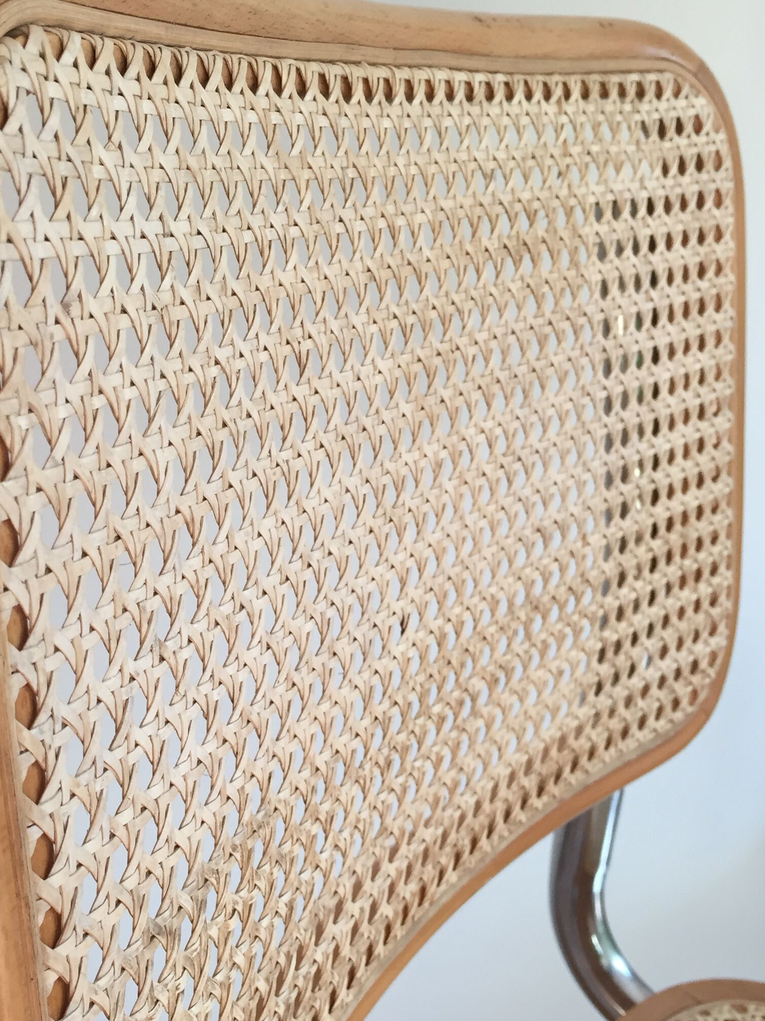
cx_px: 162
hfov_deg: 30.2
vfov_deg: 40.4
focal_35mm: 47
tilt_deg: -20.2
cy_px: 581
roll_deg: -1.7
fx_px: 1385
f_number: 2.2
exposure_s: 1/33
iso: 32
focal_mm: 4.15
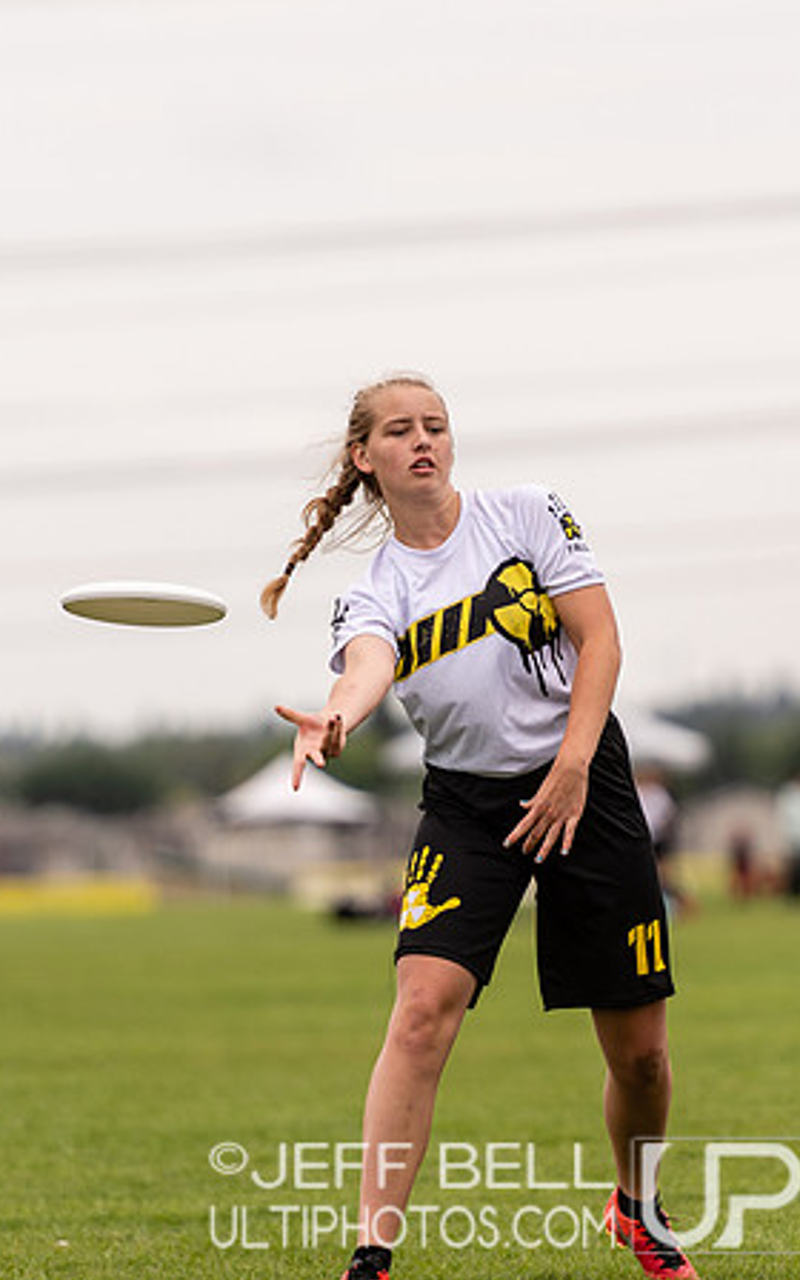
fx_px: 16082
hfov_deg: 2.8
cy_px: 640
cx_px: 641
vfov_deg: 4.6
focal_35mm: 461
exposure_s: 1/1000
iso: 100
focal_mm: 200
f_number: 2.8
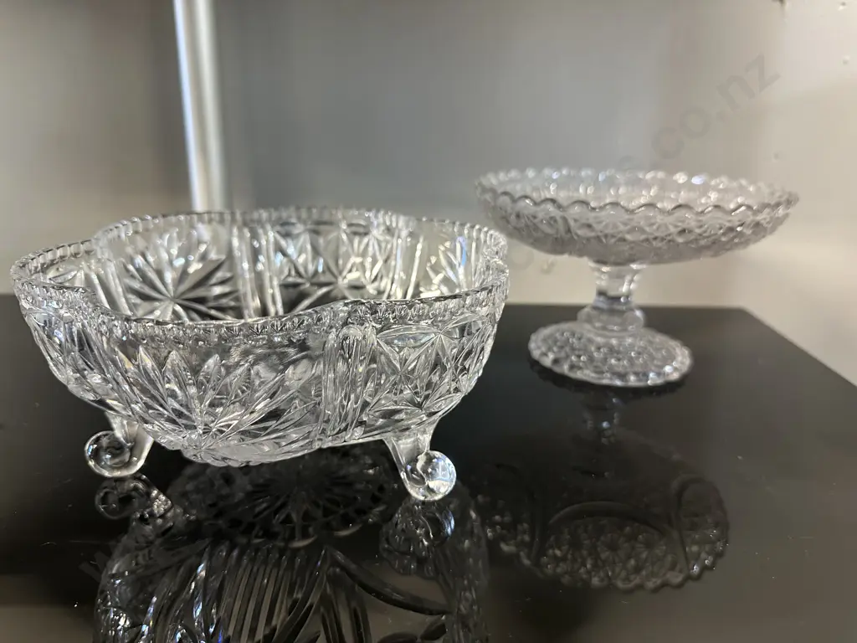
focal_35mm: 24
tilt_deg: -20.9
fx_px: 594
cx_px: 428
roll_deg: -1.3
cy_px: 322
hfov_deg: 71.6
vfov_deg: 56.8
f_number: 1.78
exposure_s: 1/50
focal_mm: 6.86
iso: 400
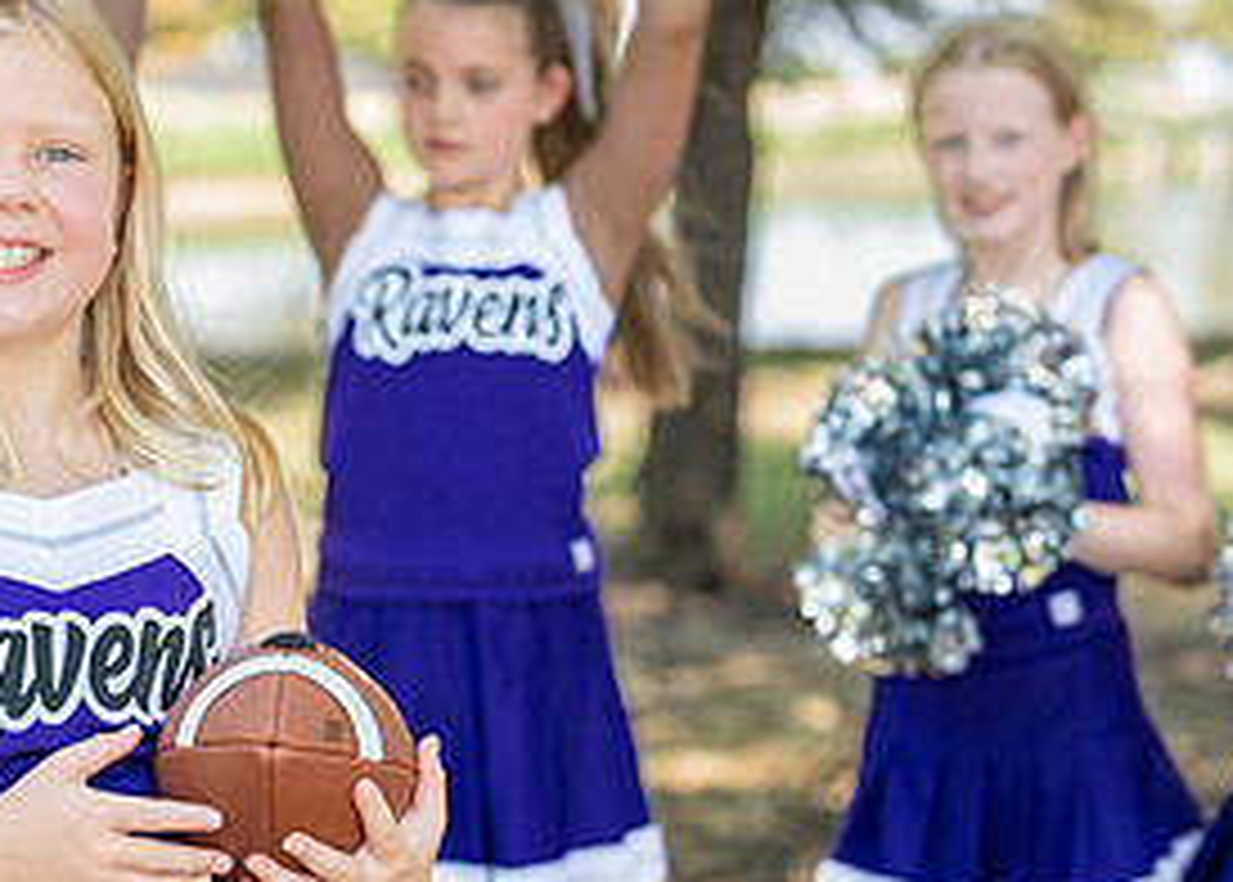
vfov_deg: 12.0
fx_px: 4204
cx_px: 78
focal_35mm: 120
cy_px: 632
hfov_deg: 16.4
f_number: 2.2
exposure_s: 1/400
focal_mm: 50
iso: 100
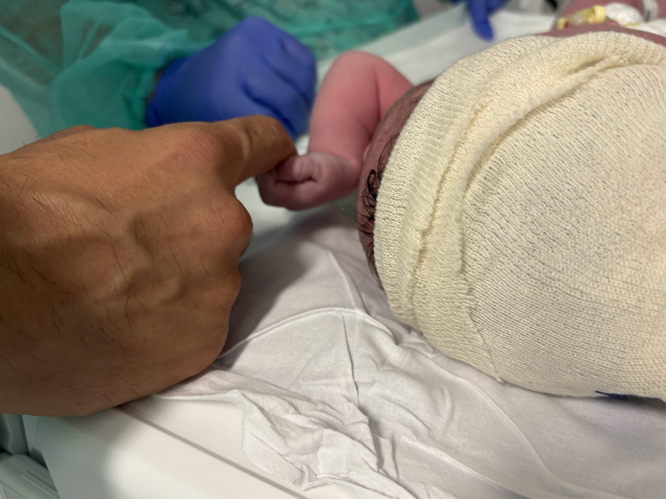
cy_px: 249
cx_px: 340
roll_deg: +1.0
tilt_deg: -28.6
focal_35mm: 27
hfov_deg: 65.3
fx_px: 519
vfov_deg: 51.4
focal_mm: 5.96
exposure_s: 1/60
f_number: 1.6
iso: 125
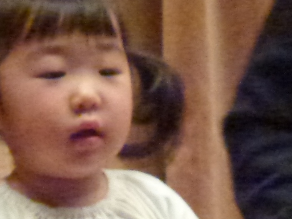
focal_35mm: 1042
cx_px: 465
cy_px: 261
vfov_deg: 1.4
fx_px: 8786
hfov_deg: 1.9
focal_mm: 47.7
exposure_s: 1/60
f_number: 5.6
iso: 1600
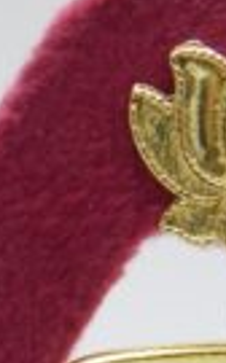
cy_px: 411
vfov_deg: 11.5
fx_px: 1770
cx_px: -202
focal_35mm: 179
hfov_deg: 7.1
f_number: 3.4
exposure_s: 1/30
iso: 320
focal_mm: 6.8
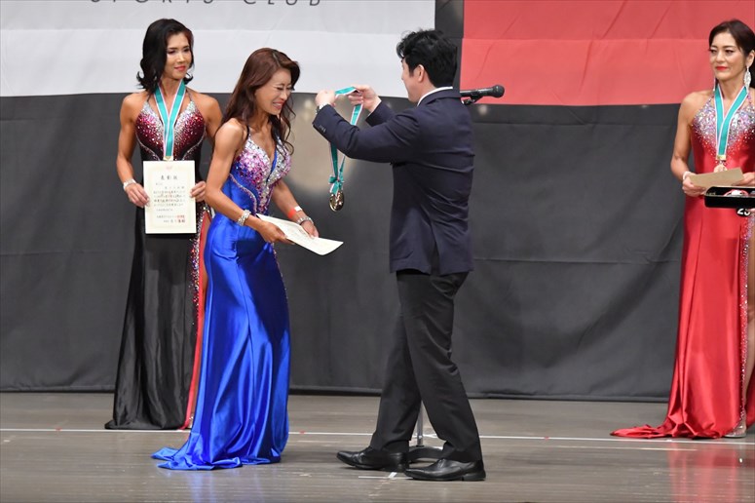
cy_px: 252
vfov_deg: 6.3
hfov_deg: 9.5
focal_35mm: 217
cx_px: 378
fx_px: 4549
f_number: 5.6
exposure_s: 1/400
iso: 6400
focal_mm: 145
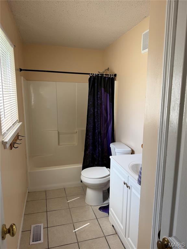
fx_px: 173
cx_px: 94
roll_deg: -1.7
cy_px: 124
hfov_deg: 56.8
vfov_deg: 71.6
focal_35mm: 24
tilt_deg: -8.8
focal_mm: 6.76
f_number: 1.78
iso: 64
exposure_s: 1/121
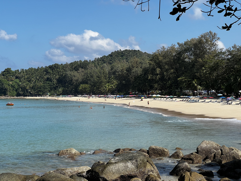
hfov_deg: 25.3
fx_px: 536
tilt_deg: +1.0
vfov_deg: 19.1
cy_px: 90
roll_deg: +0.4
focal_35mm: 77
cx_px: 120
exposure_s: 1/847
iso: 32
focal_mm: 9
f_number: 2.8
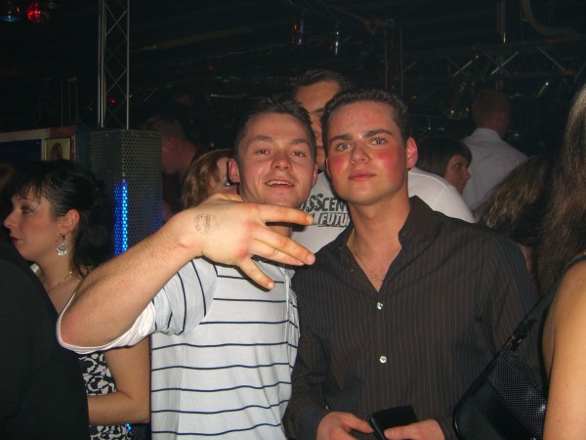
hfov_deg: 49.0
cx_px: 293
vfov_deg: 37.7
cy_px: 220
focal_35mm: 38
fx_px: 643
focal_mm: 7.9
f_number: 2.8
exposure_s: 1/60
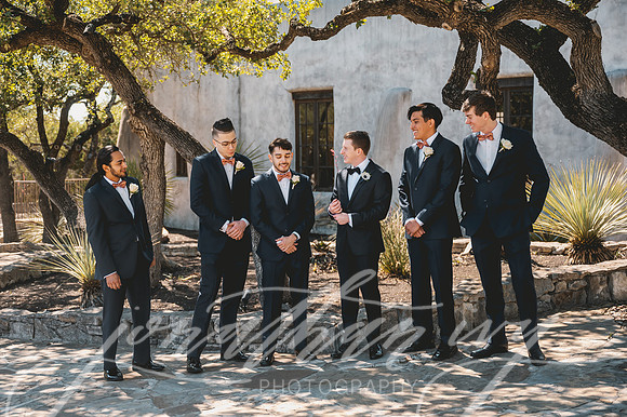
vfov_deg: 26.8
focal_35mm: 50
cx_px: 301
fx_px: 876
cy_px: 208
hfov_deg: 39.4
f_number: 2.8
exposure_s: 1/800
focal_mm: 48
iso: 160
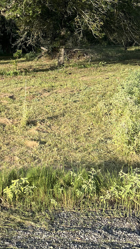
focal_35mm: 66
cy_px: 41
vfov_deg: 30.9
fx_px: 436
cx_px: -29
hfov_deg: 17.4
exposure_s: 1/1209
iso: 50
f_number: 1.5
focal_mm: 5.7
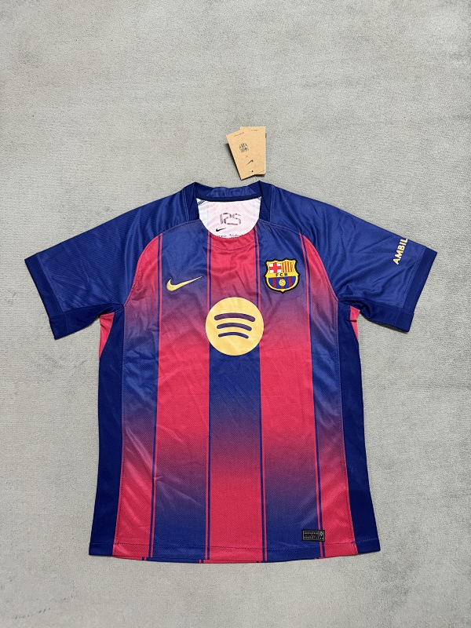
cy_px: 314
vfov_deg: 71.6
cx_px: 236
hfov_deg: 56.8
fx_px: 435
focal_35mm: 24
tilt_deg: -79.3
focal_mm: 6.76
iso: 400
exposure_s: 1/50
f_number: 1.78
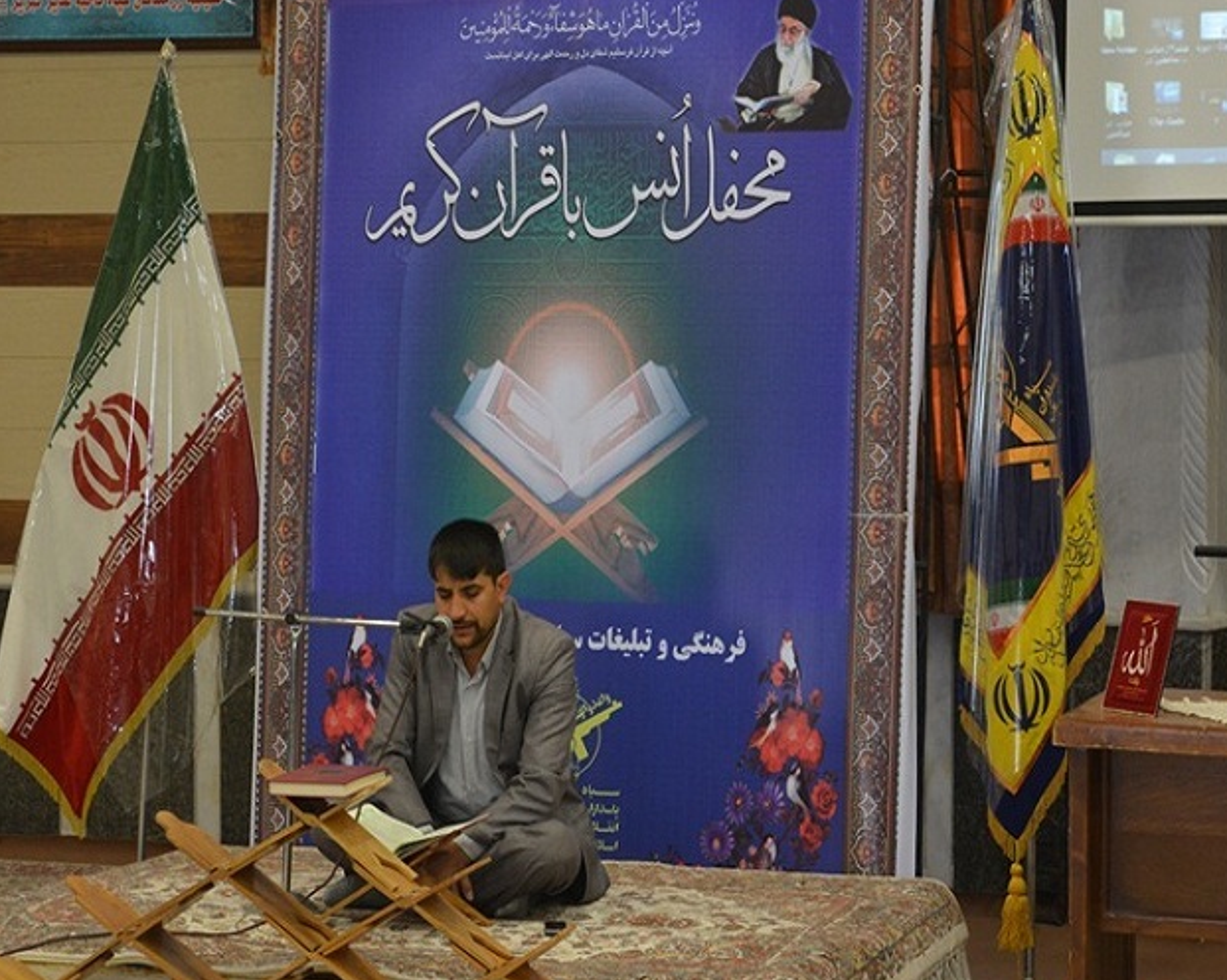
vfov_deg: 16.4
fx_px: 3396
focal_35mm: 94
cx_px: 512
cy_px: 490
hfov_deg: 20.5
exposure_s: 1/25
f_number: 5.6
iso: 1600
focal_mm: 55
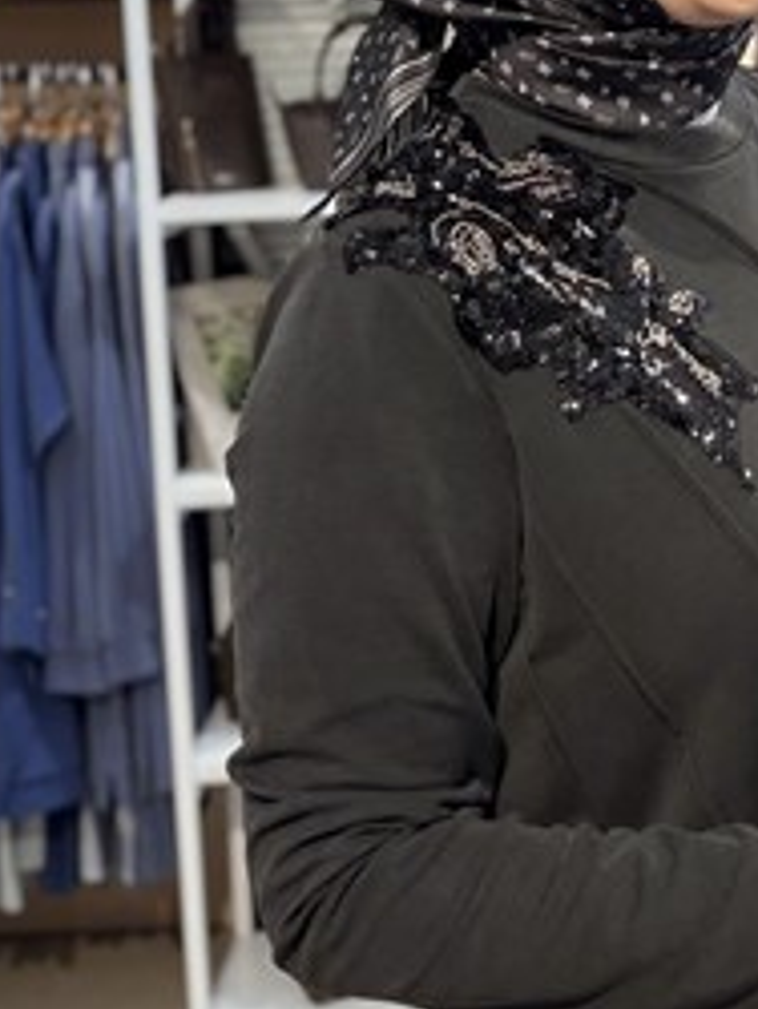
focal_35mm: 64
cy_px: 188
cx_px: 641
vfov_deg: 29.5
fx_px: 1865
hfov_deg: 22.6
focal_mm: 2.71
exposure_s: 1/100
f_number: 1.9
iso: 64
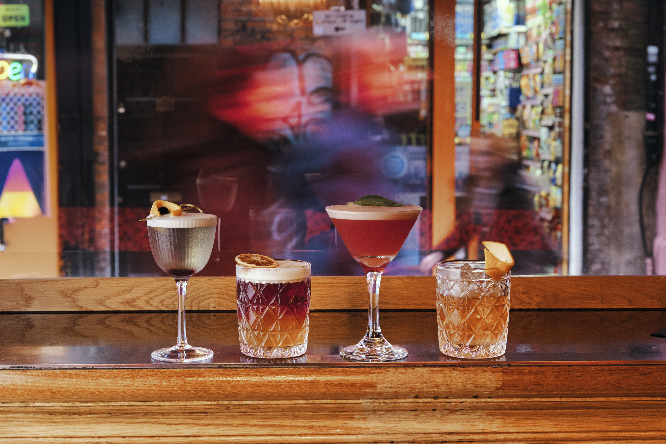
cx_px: 333
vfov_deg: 21.2
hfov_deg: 31.4
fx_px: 1184
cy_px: 222
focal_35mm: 64
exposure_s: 1/10
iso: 1250
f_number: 7.1
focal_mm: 42.4
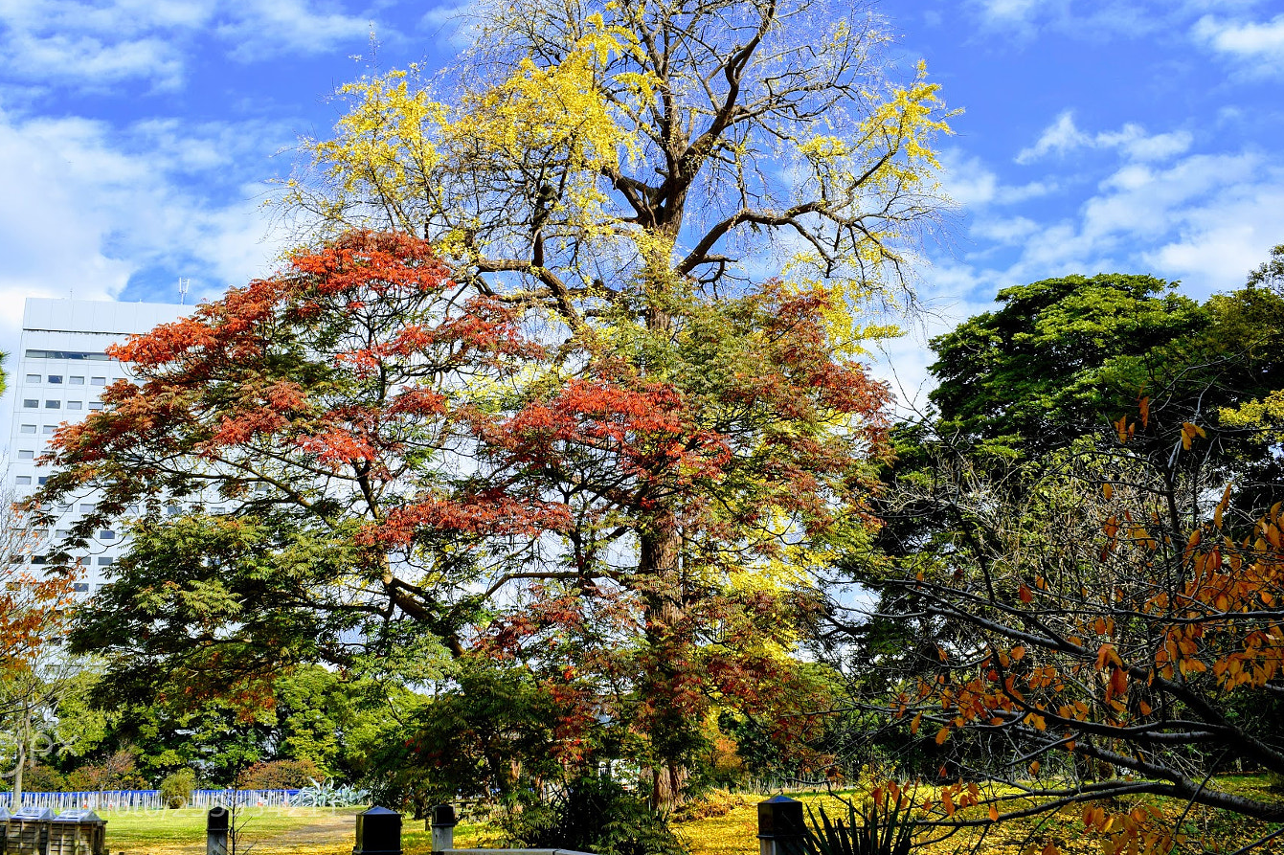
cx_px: 606
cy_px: 371
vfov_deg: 35.3
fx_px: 1340
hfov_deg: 51.2
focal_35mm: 38
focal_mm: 21
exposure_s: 1/320
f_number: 9
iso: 200
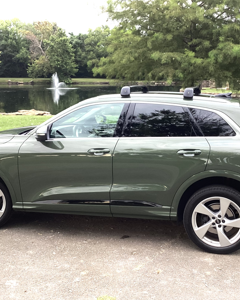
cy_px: 145
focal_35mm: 45
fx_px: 400
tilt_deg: -11.8
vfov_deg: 41.1
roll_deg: +0.6
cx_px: 132
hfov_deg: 33.4
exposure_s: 1/60
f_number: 2.4
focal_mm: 3.3
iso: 80
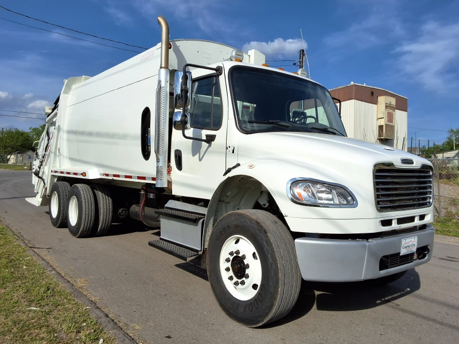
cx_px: 230
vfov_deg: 49.7
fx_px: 371
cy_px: 172
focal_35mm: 28
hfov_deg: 63.4
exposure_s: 1/2646
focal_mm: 2.91
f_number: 1.9
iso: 32
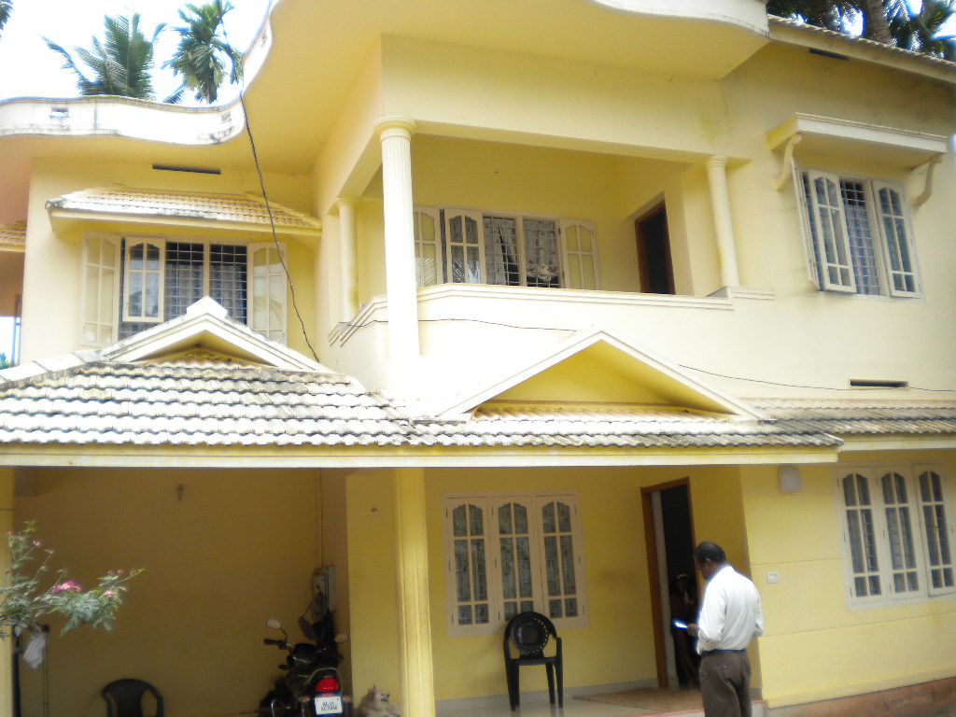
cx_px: 478
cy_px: 358
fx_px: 967
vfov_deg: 40.7
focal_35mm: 35
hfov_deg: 52.6
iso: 80
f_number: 3.1
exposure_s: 1/152
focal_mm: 6.3
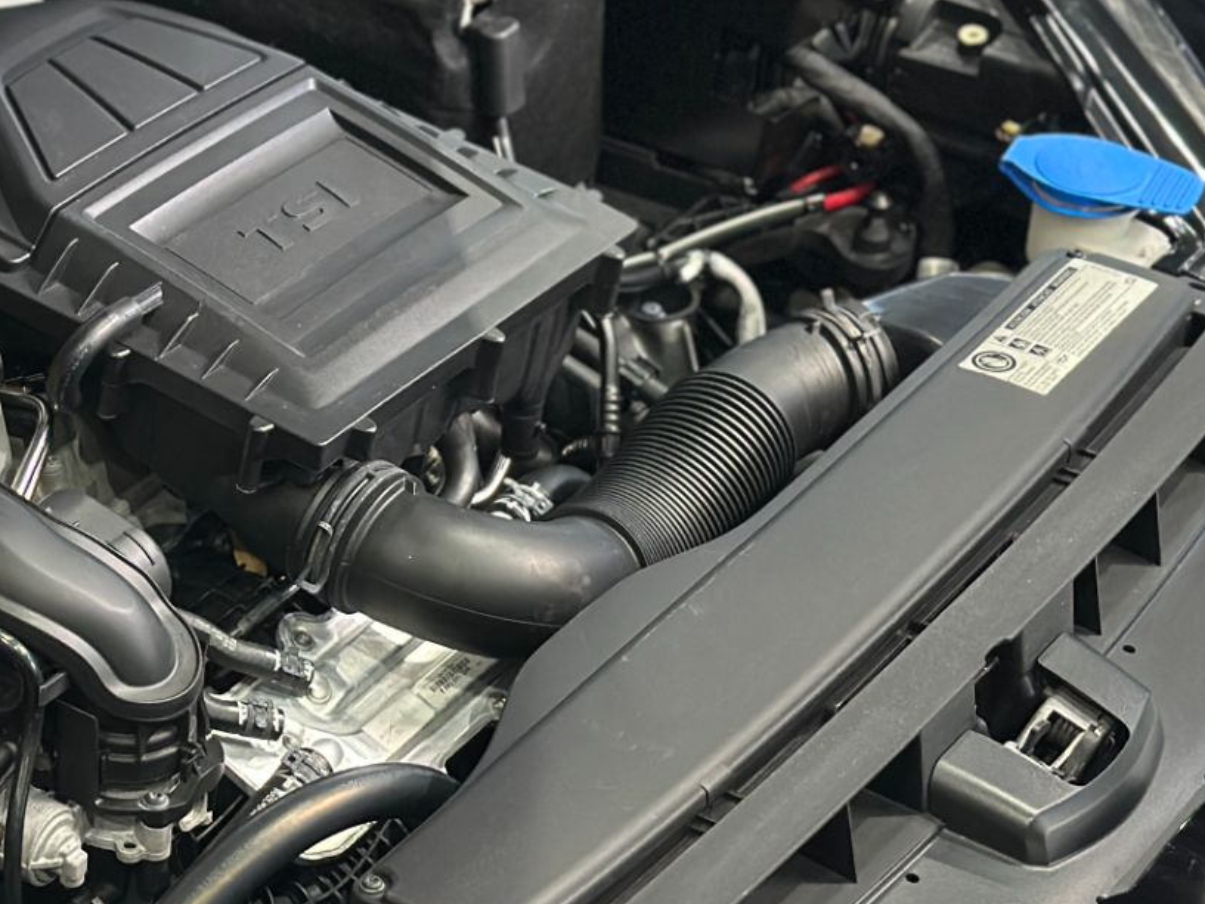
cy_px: 495
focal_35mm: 113
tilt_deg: -33.0
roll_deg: +0.0
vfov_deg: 13.1
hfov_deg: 17.1
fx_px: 3934
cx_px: 90
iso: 400
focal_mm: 6.86
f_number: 1.78
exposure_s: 1/60
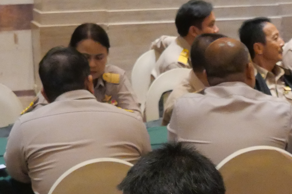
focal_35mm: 139
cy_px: 263
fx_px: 1127
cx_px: 263
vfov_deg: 9.7
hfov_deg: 14.6
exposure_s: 1/125
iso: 3200
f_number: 4
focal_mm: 18
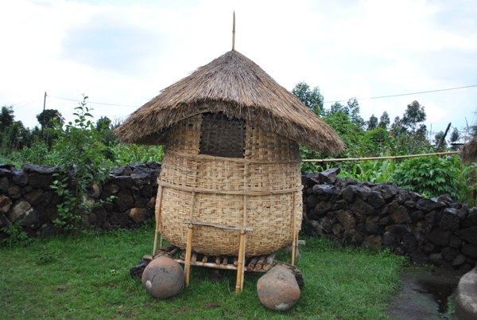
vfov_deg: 40.1
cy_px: 160
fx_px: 438
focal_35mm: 33
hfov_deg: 57.2
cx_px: 238
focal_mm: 22
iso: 100
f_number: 4
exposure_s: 1/160
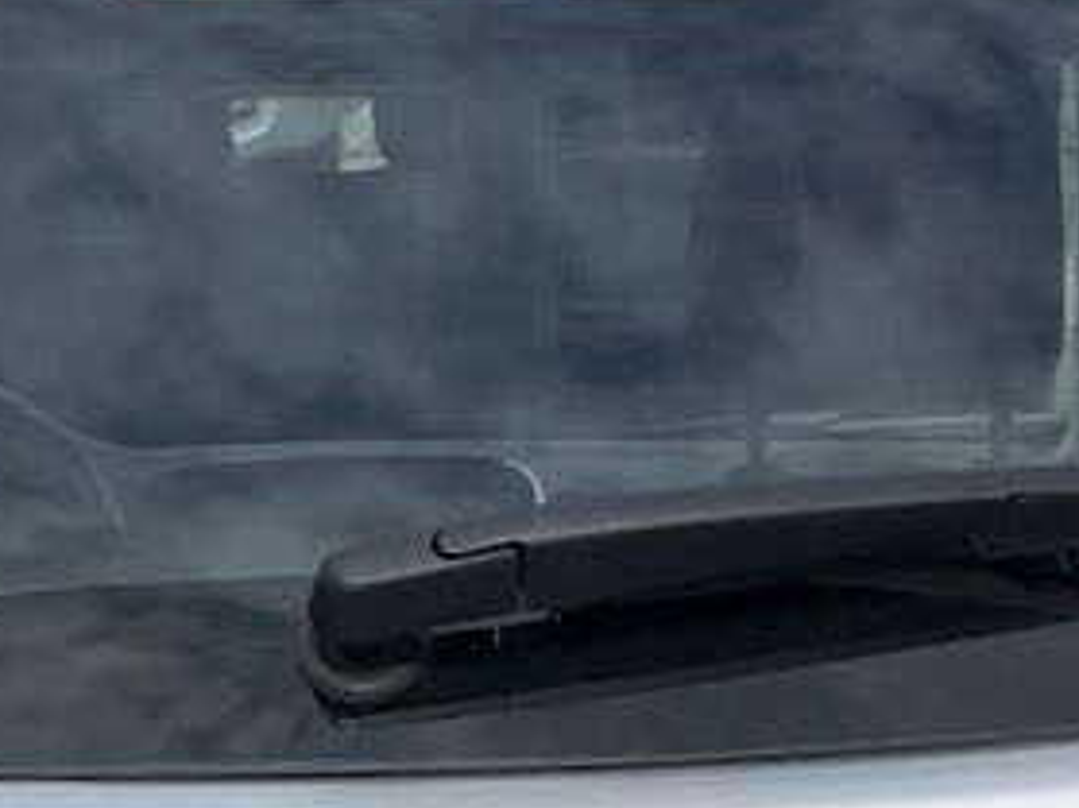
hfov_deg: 12.4
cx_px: 149
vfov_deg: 9.0
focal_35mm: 159
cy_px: 1307
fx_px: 4954
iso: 32
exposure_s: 1/3861
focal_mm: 4.2
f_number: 1.6
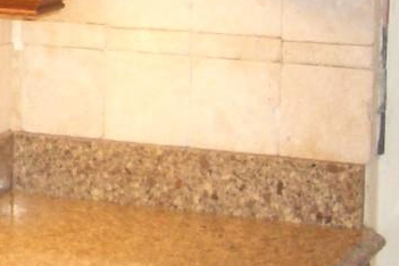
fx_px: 1840
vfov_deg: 8.2
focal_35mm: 166
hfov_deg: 11.8
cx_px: -211
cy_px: -58
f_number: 2.6
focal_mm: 5.8
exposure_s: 1/60
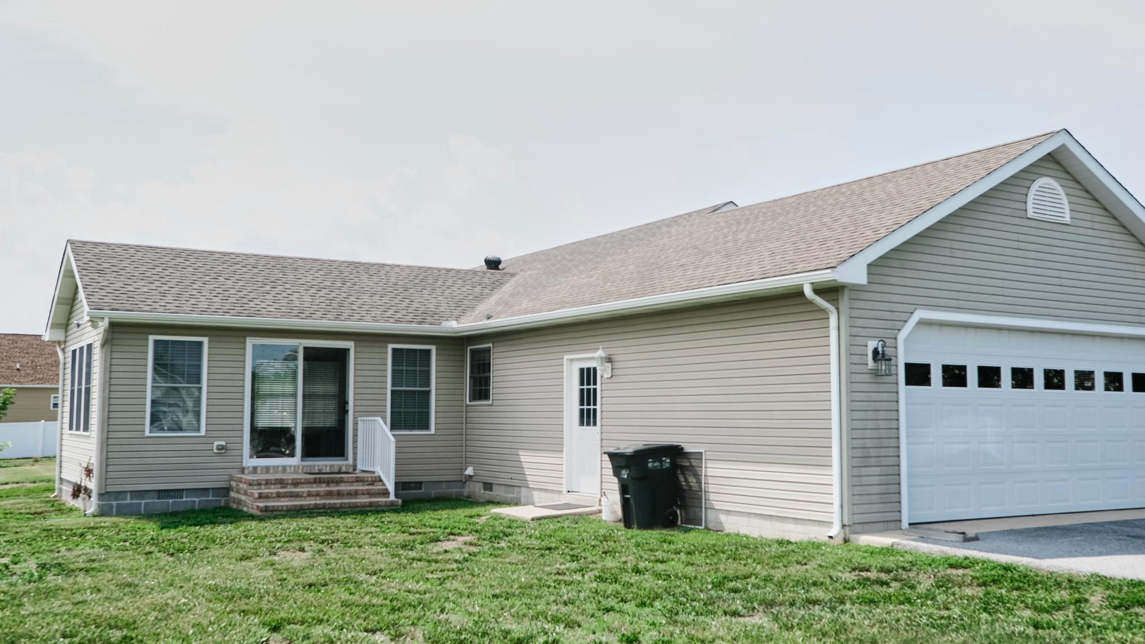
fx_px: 1123
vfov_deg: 32.0
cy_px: 309
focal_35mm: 37
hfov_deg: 54.0
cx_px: 577
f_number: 8
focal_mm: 23
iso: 250
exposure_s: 1/500
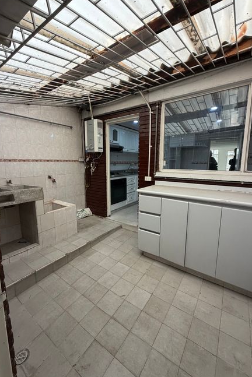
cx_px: 128
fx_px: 157
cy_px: 186
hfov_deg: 77.4
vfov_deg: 100.4
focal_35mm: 15
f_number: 2.2
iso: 250
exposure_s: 1/121
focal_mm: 2.22
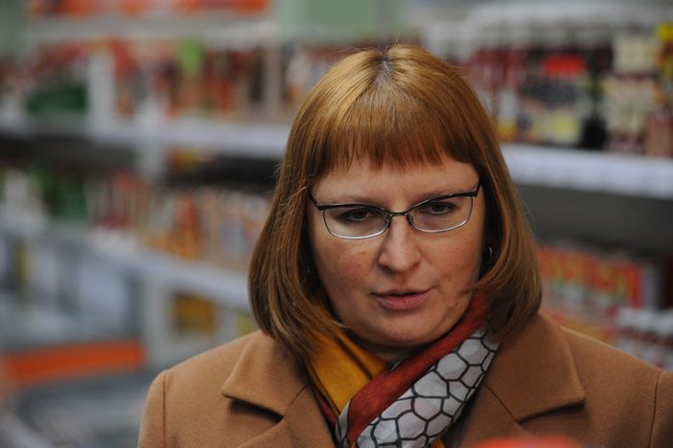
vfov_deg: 11.4
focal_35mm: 120
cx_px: 336
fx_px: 2242
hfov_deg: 17.1
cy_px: 224
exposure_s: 1/400
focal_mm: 120
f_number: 5.6
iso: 2500
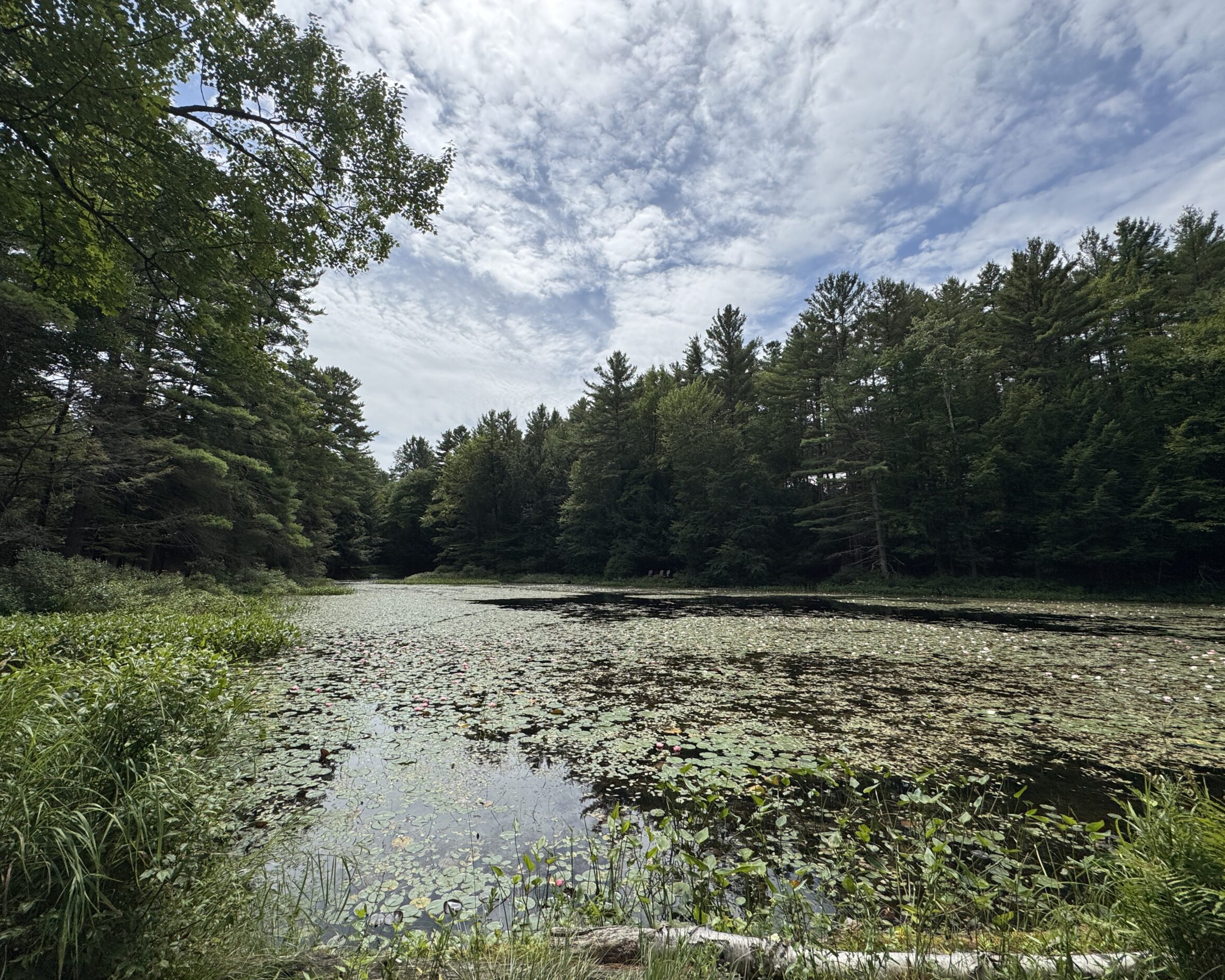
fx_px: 544
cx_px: 583
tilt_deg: +8.8
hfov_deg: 96.7
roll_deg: -1.0
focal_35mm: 15
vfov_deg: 84.0
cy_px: 479
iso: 40
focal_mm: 2.22
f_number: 2.2
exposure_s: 1/3906
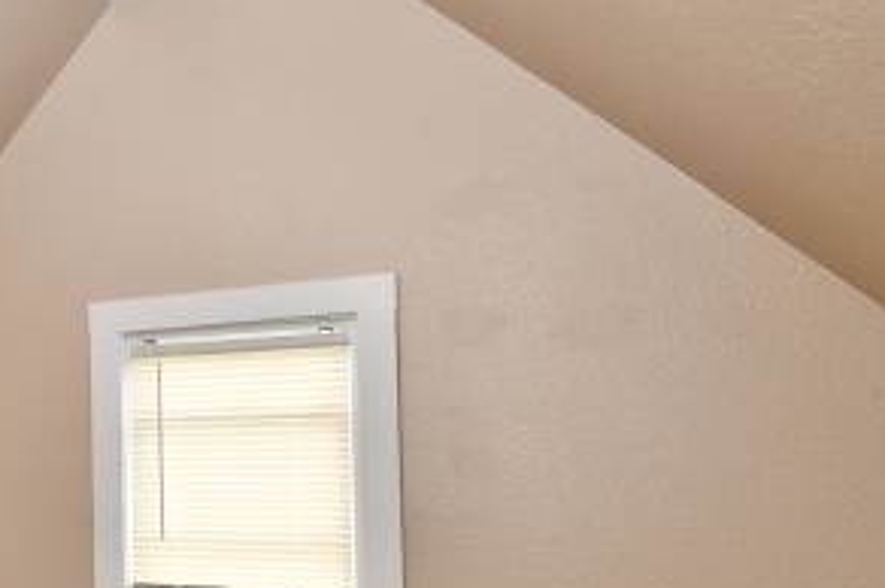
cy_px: 461
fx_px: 884
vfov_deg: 35.7
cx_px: -9
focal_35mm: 36
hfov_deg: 44.7
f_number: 6.3
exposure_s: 1/60
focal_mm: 14
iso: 640
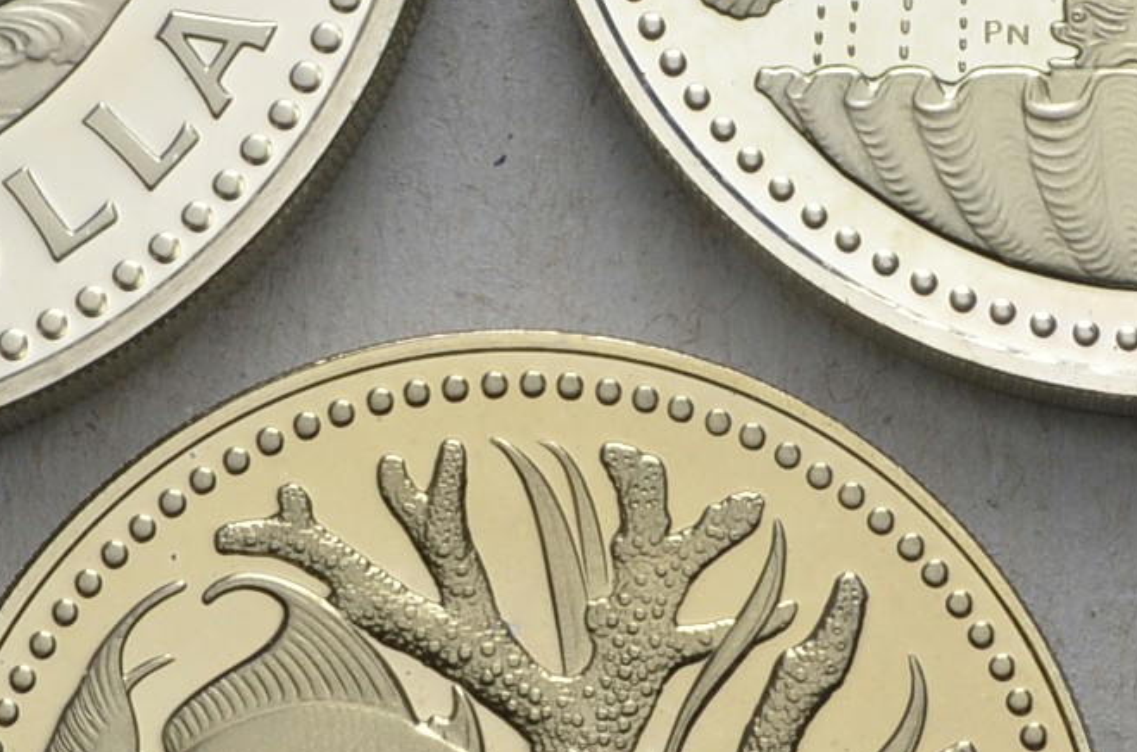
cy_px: 376
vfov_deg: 6.8
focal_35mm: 202
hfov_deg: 10.2
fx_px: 6364
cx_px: 927
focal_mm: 36
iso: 400
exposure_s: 1/250
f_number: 14
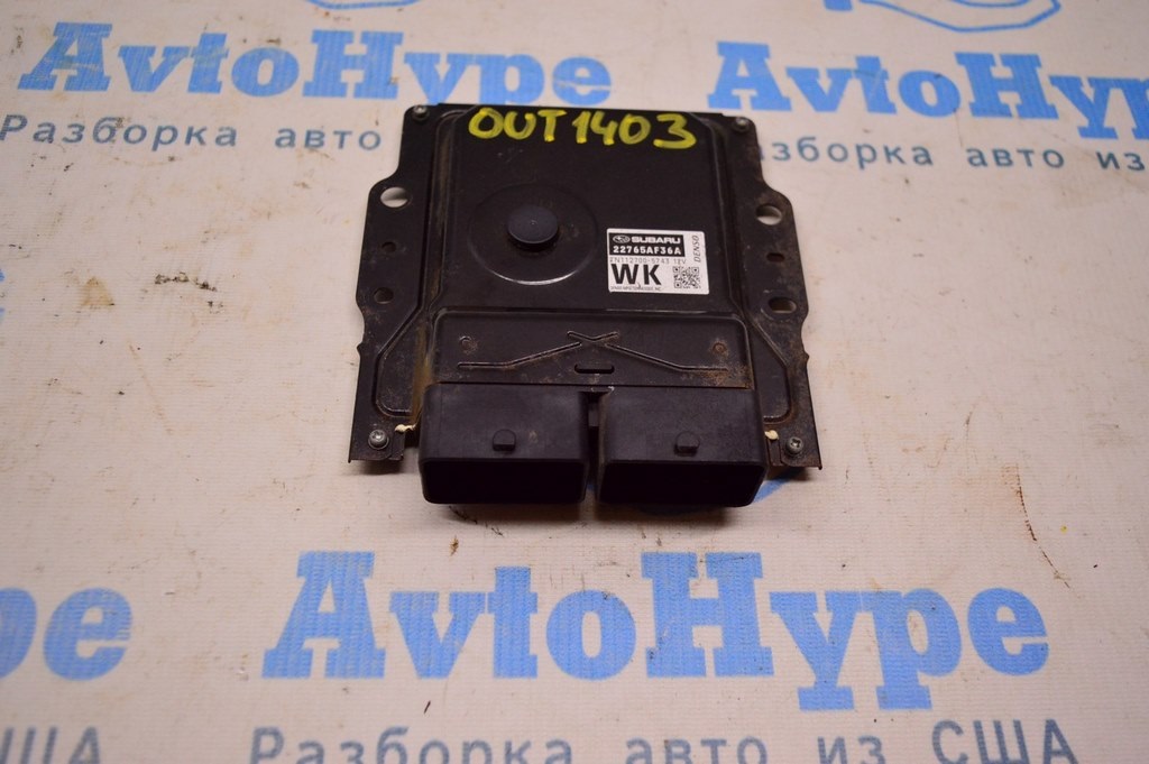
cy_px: 382
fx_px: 1052
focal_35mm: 33
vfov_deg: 39.9
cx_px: 574
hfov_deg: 57.3
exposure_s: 1/400
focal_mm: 22
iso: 1600
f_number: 4
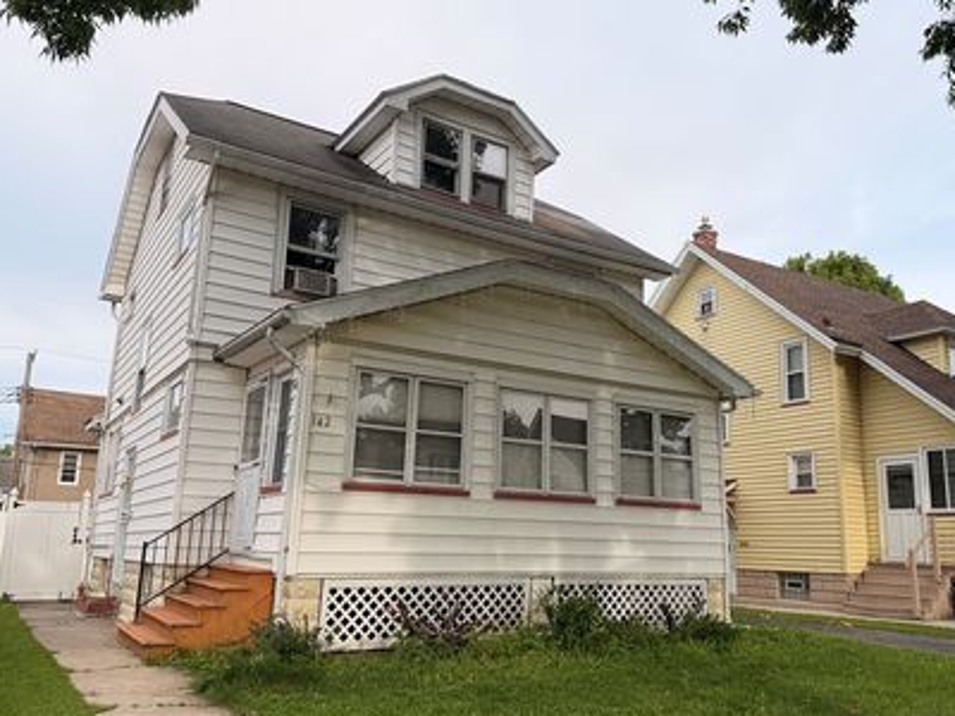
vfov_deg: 46.8
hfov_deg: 59.8
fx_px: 828
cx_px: 540
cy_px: 371
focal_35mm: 30
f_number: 1.78
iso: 80
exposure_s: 1/2370
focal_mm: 6.76
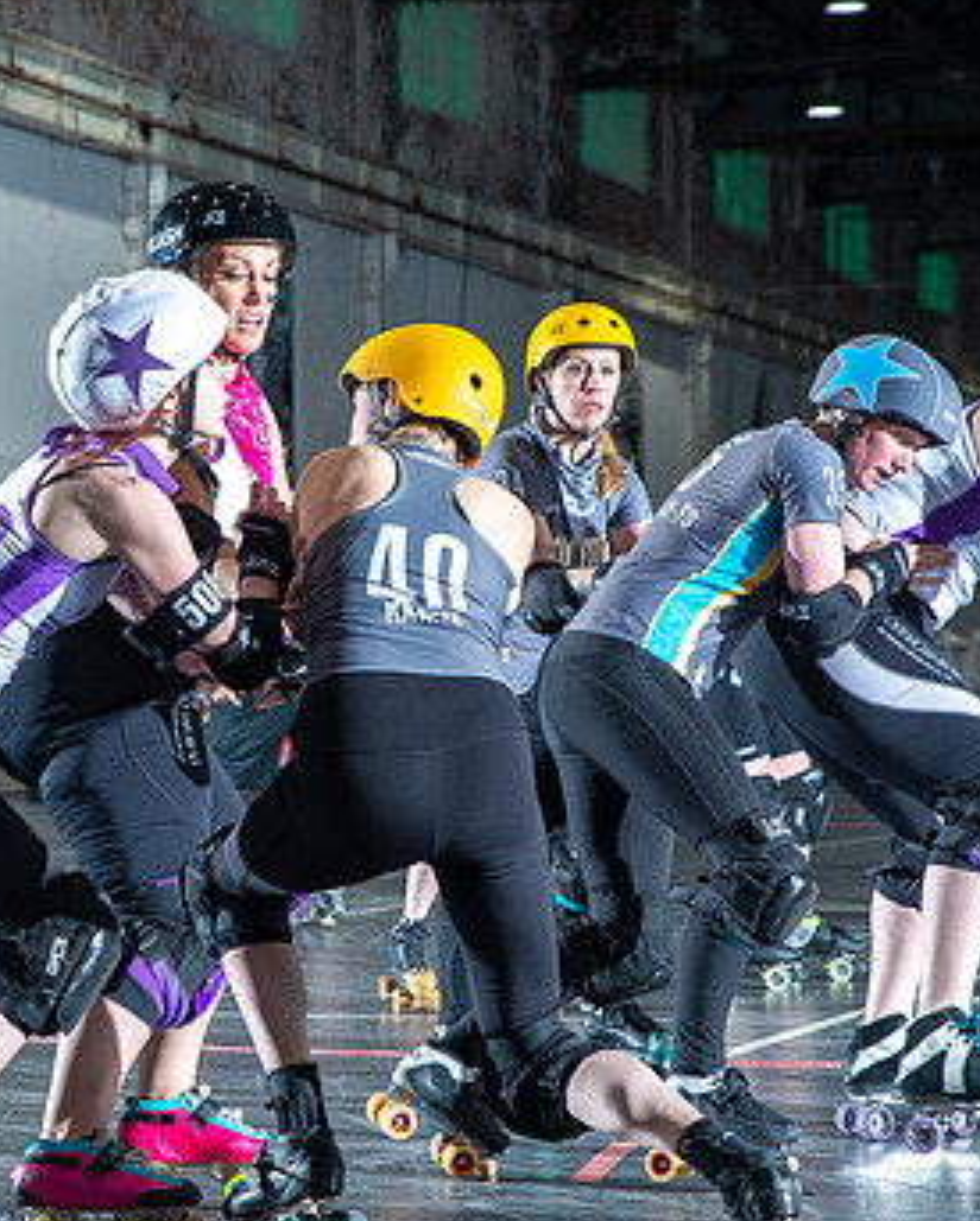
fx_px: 4019
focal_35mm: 111
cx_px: 260
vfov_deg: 17.3
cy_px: 667
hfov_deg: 13.9
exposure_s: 1/160
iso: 800
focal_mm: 70
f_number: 7.1
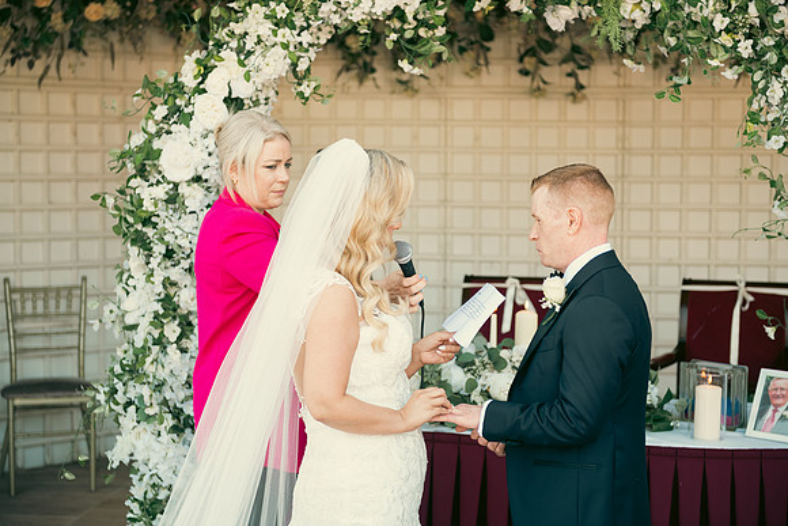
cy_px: 263
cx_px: 394
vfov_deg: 19.5
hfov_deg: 28.8
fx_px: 1533
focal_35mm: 70
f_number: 3.5
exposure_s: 1/250
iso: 320
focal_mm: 70
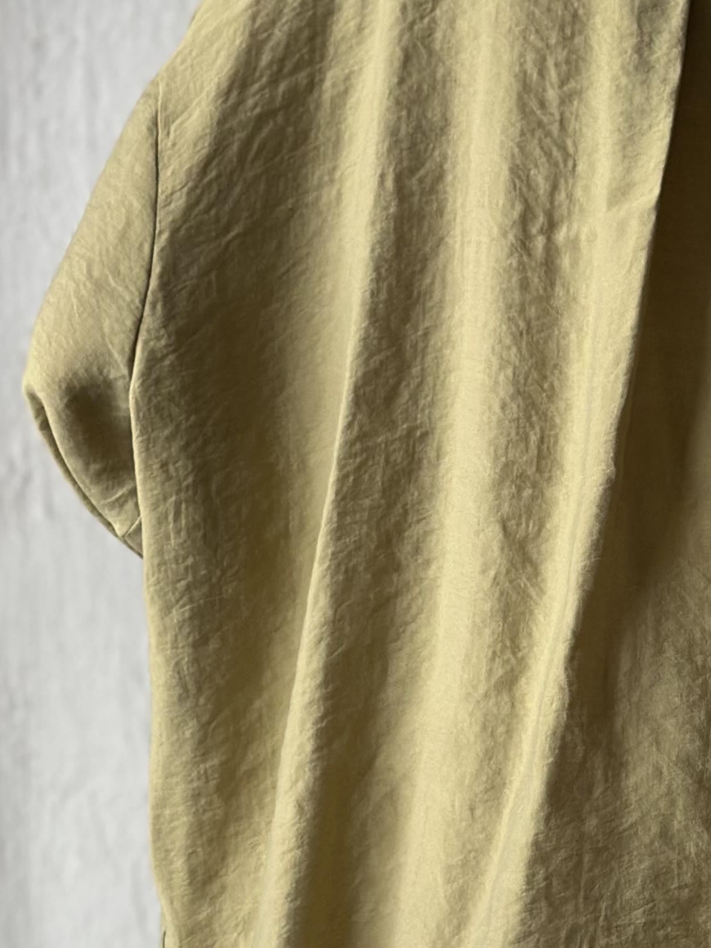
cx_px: 757
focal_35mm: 114
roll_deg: -0.1
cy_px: 691
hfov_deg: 12.8
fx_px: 3123
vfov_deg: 17.2
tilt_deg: +1.5
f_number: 1.78
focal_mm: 6.86
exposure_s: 1/121
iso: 80
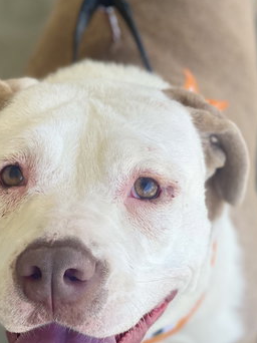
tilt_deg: -53.9
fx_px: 1239
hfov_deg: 11.8
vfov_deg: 15.7
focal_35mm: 125
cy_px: 281
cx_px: 102
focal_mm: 7.5
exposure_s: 1/245
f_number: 2.2
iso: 25
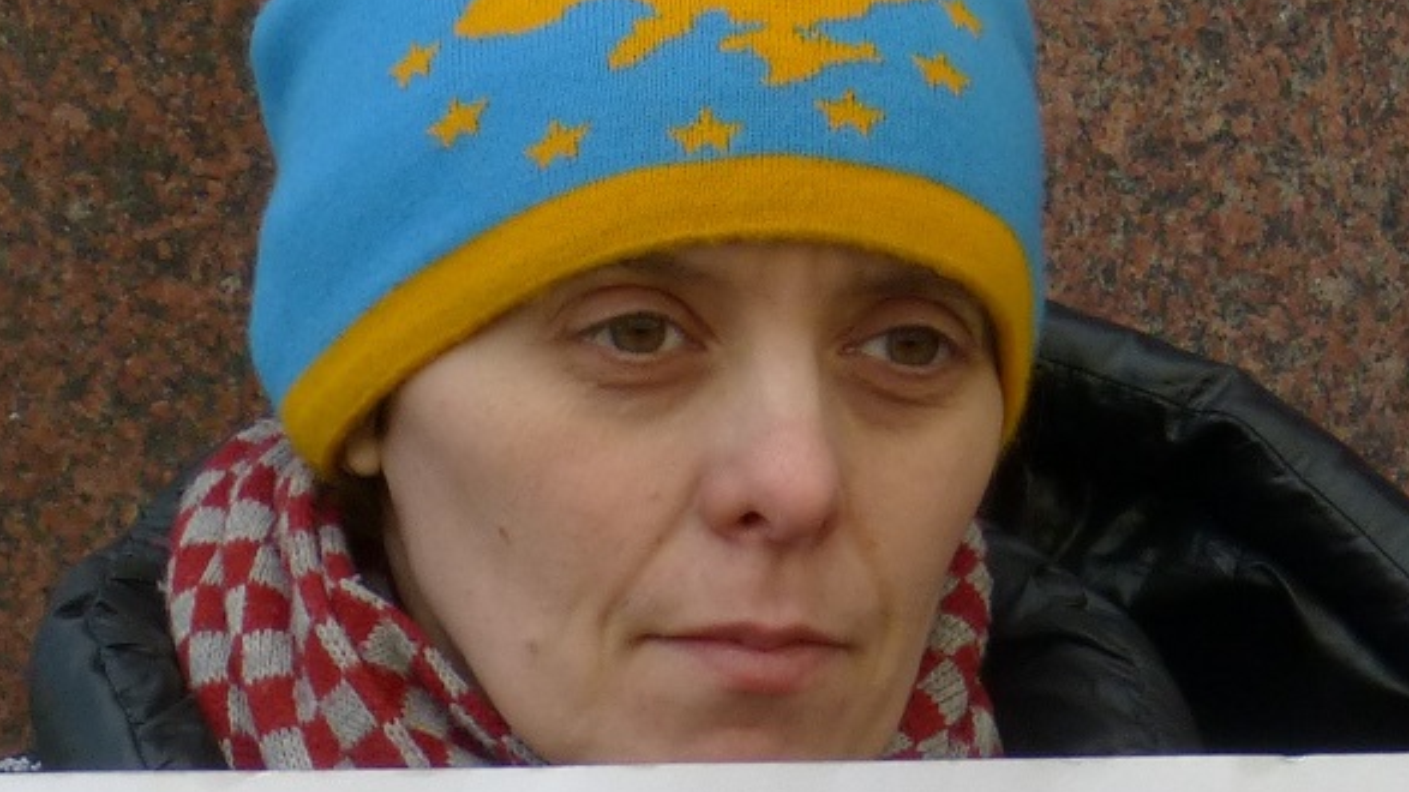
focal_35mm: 163
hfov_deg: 13.2
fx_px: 6089
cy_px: 341
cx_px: 694
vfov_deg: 7.4
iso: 100
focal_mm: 21.9
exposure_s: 1/320
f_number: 4
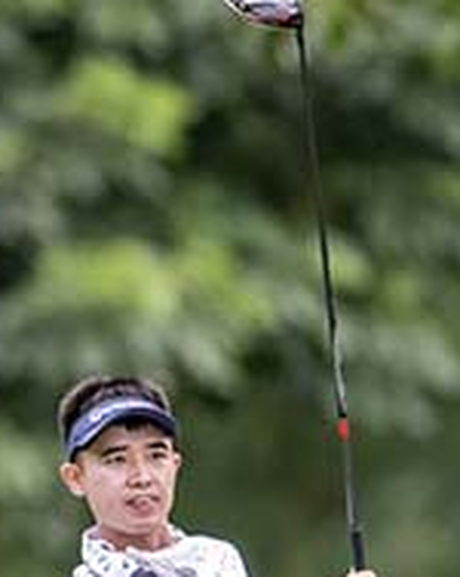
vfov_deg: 1.0
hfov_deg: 0.8
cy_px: 638
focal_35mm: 1919
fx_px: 32710
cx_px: -389
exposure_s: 1/8000
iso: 1800
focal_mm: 400
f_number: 2.8
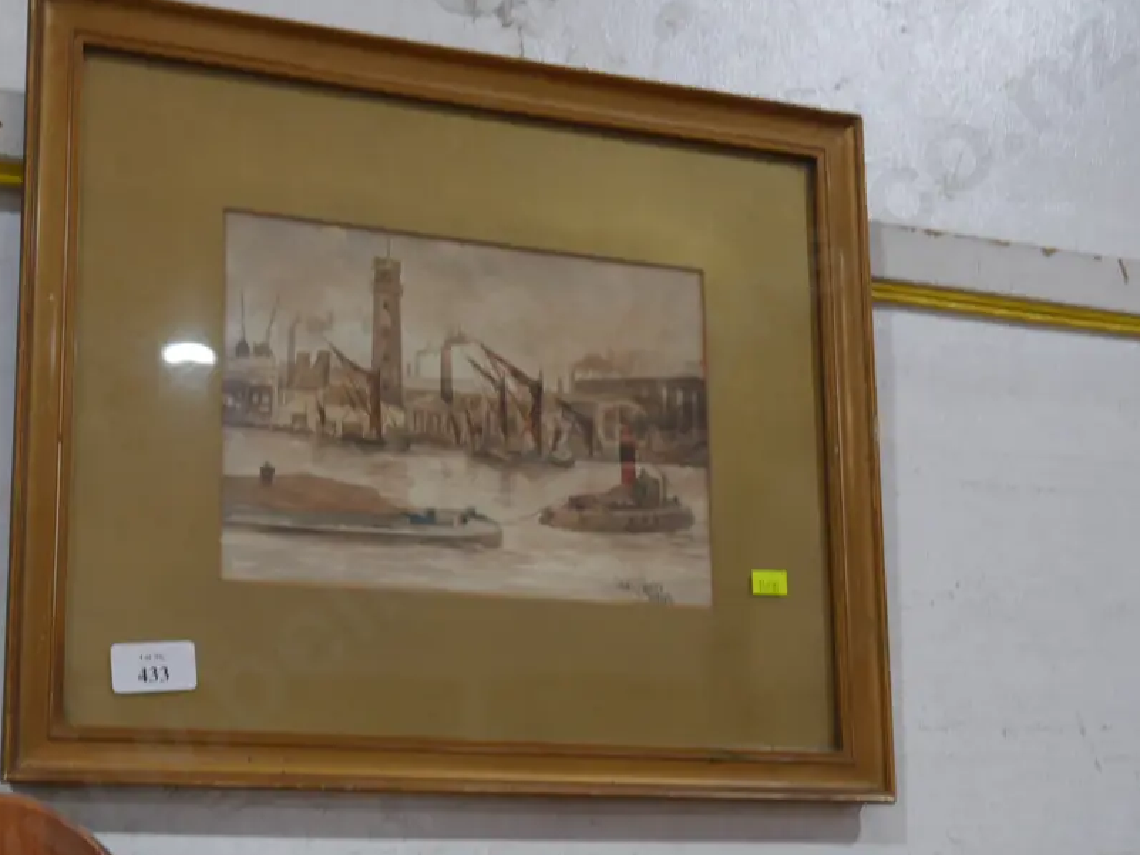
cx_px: 537
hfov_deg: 28.2
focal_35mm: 69
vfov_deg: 21.3
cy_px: 472
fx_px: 2273
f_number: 5.3
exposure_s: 1/60
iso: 1000
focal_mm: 27
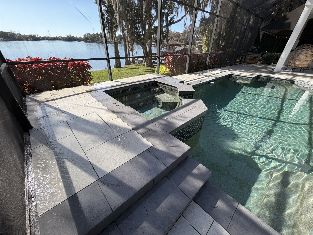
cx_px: 156
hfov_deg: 102.1
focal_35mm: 14
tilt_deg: -30.4
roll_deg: -2.2
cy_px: 118
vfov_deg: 85.7
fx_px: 127
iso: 40
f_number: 2.2
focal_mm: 2.22
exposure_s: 1/545
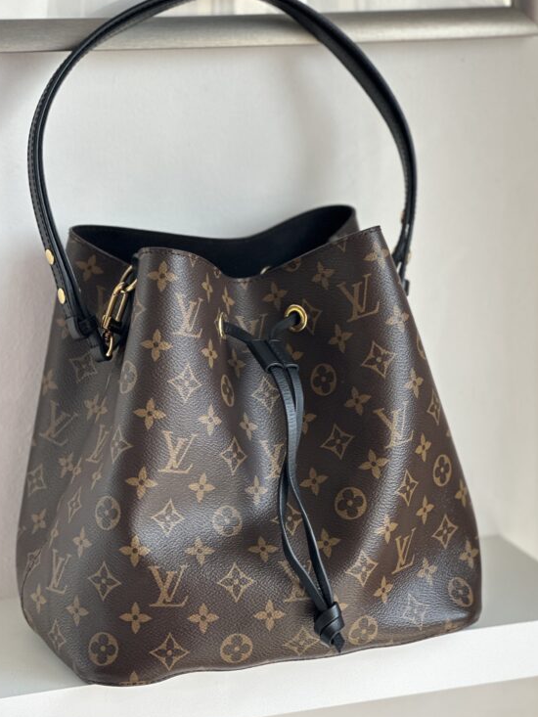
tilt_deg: -11.1
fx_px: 1740
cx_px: 280
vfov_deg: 23.3
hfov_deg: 17.6
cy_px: 352
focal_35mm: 84
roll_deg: +0.4
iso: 80
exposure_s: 1/121
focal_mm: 9
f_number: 2.8
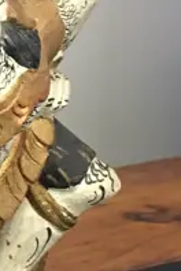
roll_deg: +0.8
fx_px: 1176
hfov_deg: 8.0
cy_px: -4
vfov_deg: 13.0
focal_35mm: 156
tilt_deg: -9.8
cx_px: -280
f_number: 2.2
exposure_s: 1/17
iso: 100
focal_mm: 4.15
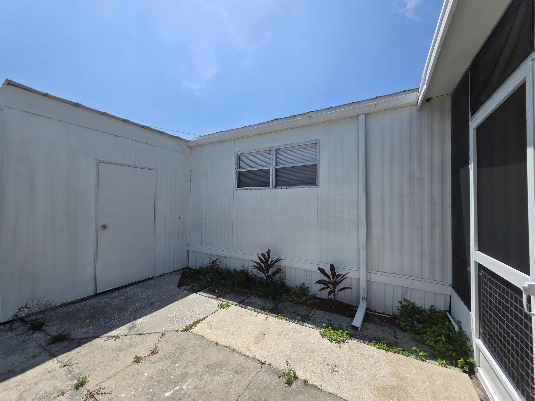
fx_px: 201
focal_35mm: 13
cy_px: 200
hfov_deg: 106.2
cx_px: 268
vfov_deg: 89.9
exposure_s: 1/3168
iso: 40
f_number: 1.9
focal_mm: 2.2
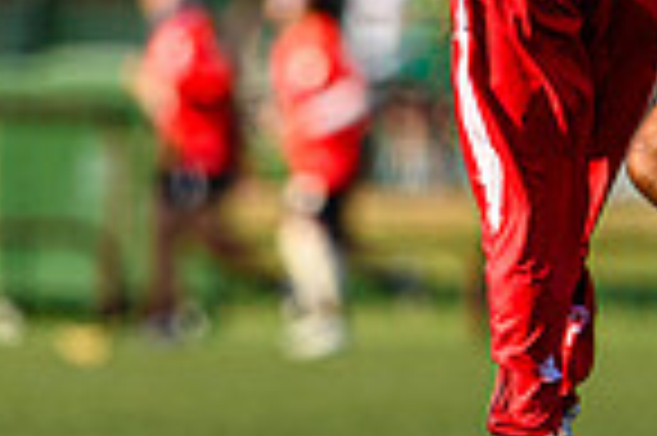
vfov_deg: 0.9
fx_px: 28966
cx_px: 518
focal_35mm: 1589
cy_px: -11
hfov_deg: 1.3
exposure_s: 1/1600
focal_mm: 400
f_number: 3.2
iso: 100
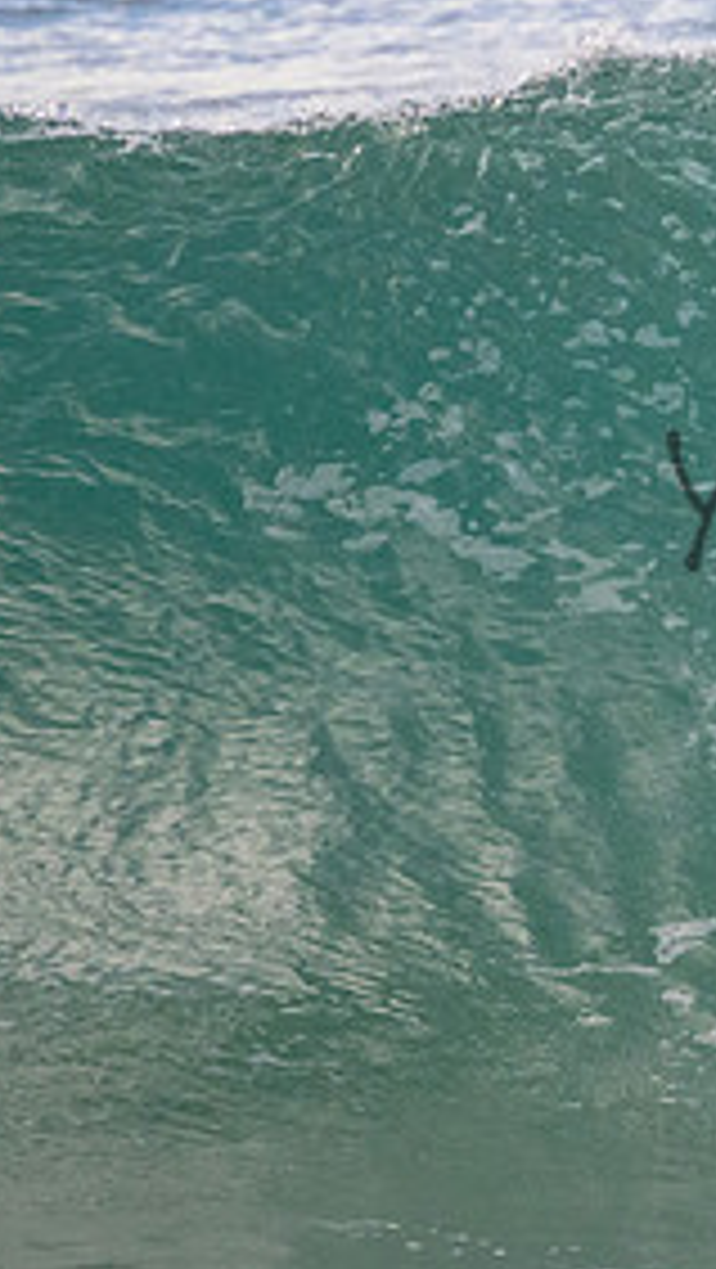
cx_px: 936
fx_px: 66743
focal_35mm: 1981
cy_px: 432
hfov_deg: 0.6
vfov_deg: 1.1
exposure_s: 1/1600
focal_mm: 800
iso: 4000
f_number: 11
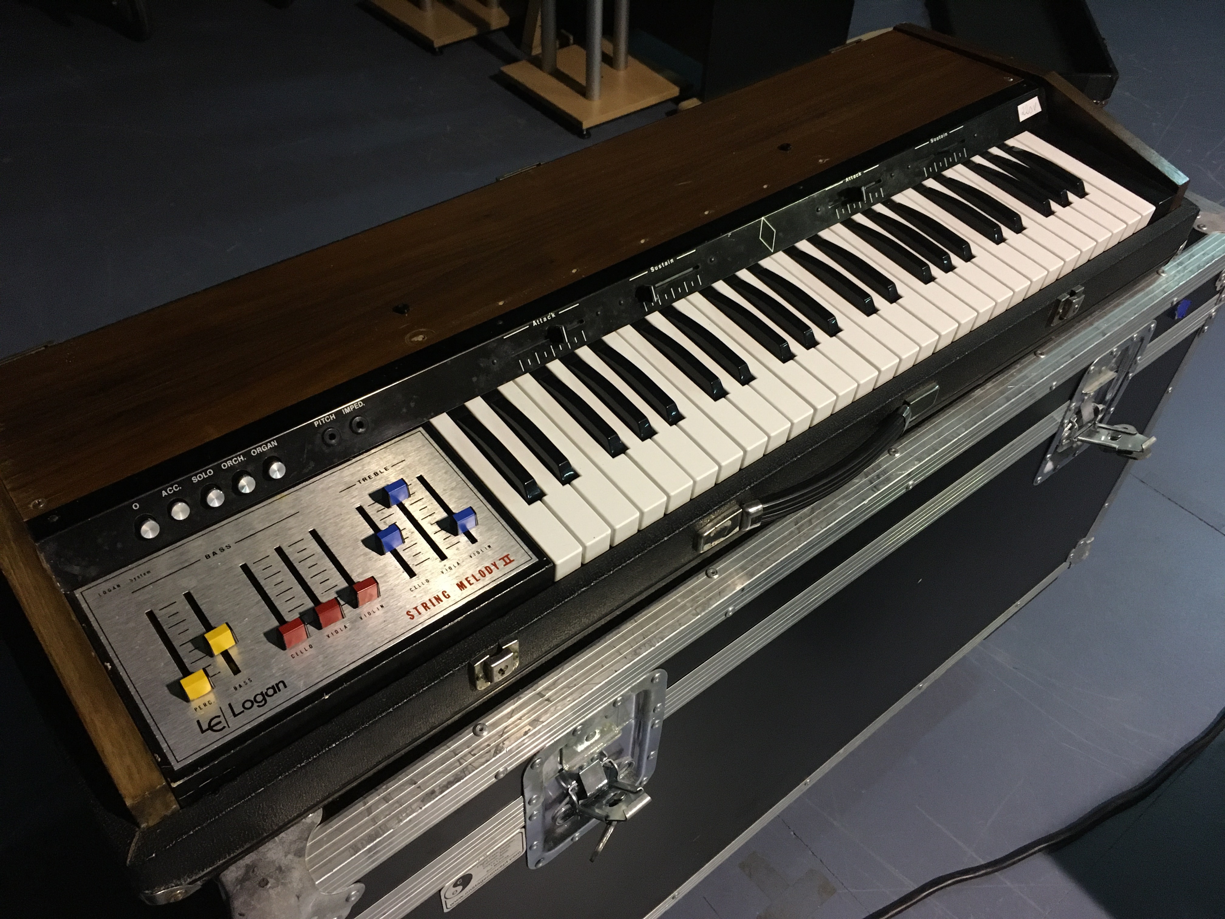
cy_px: 460
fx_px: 1026
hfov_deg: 61.7
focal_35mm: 29
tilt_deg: -44.9
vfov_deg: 48.2
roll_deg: -3.8
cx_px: 612
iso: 200
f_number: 2.2
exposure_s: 1/17
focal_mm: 4.15
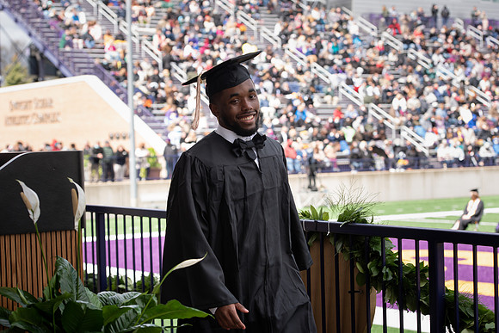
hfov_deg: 23.6
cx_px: 250
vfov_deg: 15.9
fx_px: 1192
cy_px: 166
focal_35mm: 86
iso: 200
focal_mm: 86
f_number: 5
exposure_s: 1/320
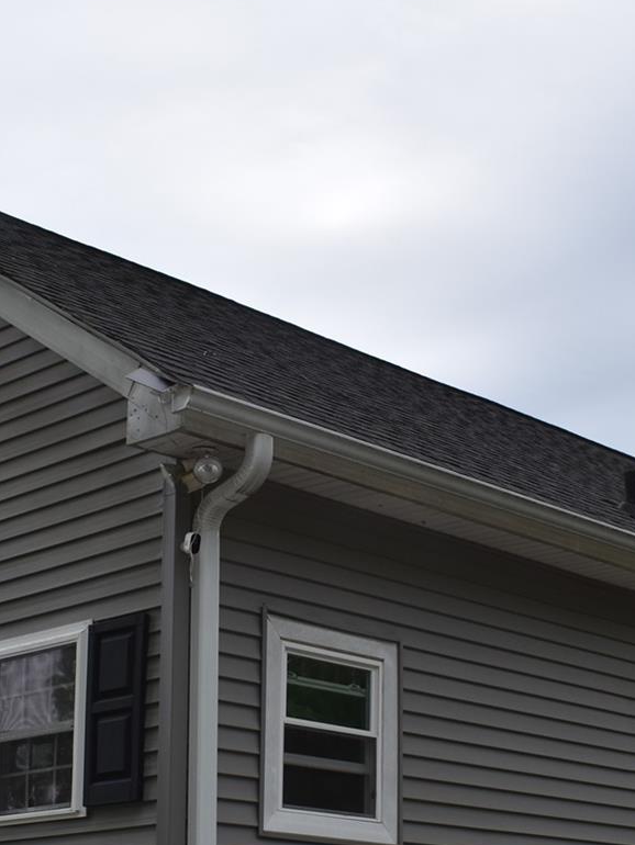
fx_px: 1687
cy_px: 609
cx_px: 333
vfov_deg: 27.8
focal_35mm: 69
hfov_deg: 21.3
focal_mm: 18
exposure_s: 1/200
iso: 100
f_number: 9
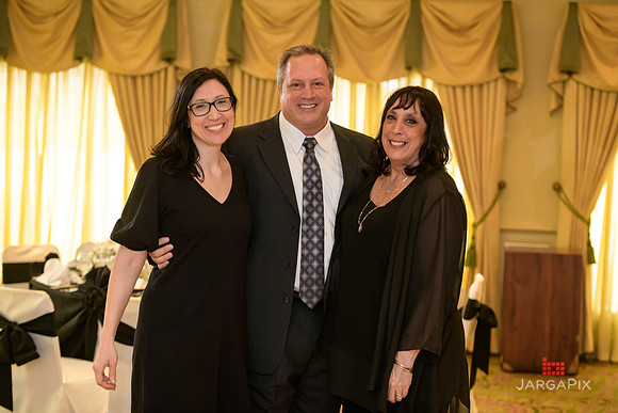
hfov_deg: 24.8
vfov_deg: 16.7
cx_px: 309
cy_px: 206
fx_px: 1408
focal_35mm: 82
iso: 1600
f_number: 3.2
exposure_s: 1/125
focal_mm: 82
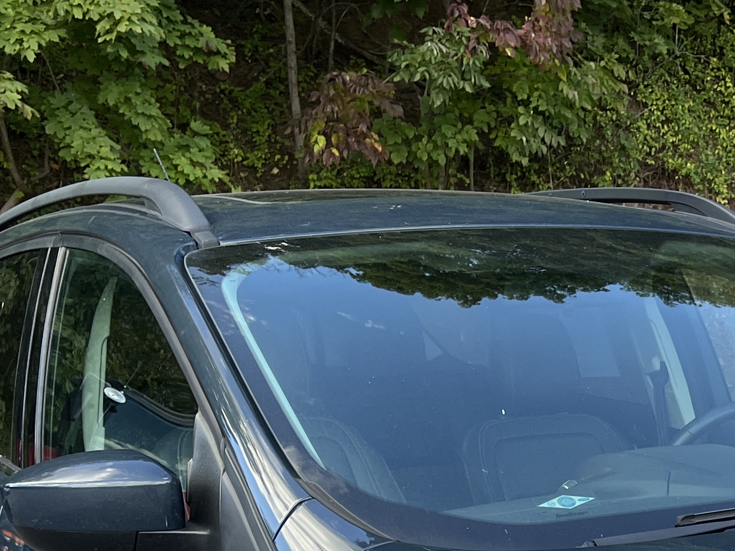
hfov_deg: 24.5
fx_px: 1592
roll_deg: +2.9
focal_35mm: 75
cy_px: 774
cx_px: 774
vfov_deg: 18.0
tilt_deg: -19.1
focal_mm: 5.1
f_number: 1.6
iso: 50
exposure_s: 1/404
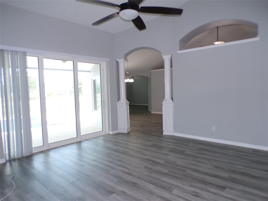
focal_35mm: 24
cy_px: 100
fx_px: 186
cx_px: 134
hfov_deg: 71.6
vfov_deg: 56.8
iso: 200
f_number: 3
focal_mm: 4.3
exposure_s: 1/75
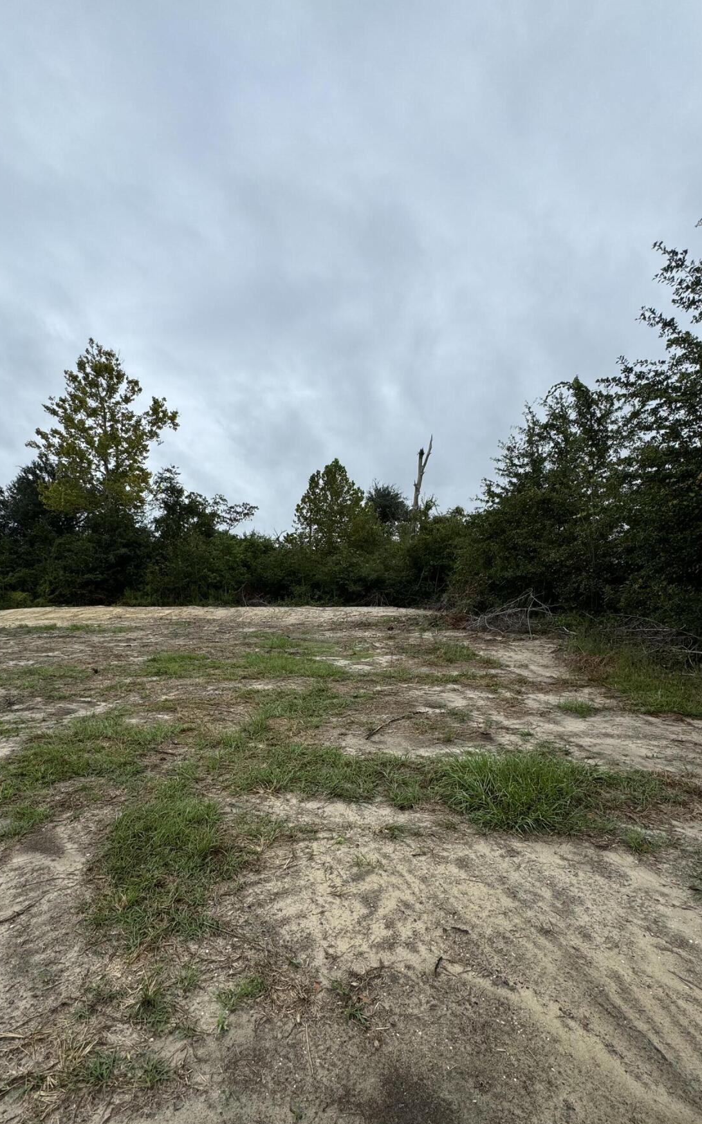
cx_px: 320
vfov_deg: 94.0
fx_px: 520
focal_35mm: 17
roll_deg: -1.1
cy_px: 623
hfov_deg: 67.9
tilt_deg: -4.2
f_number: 2.2
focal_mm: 2.22
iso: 40
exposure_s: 1/1110
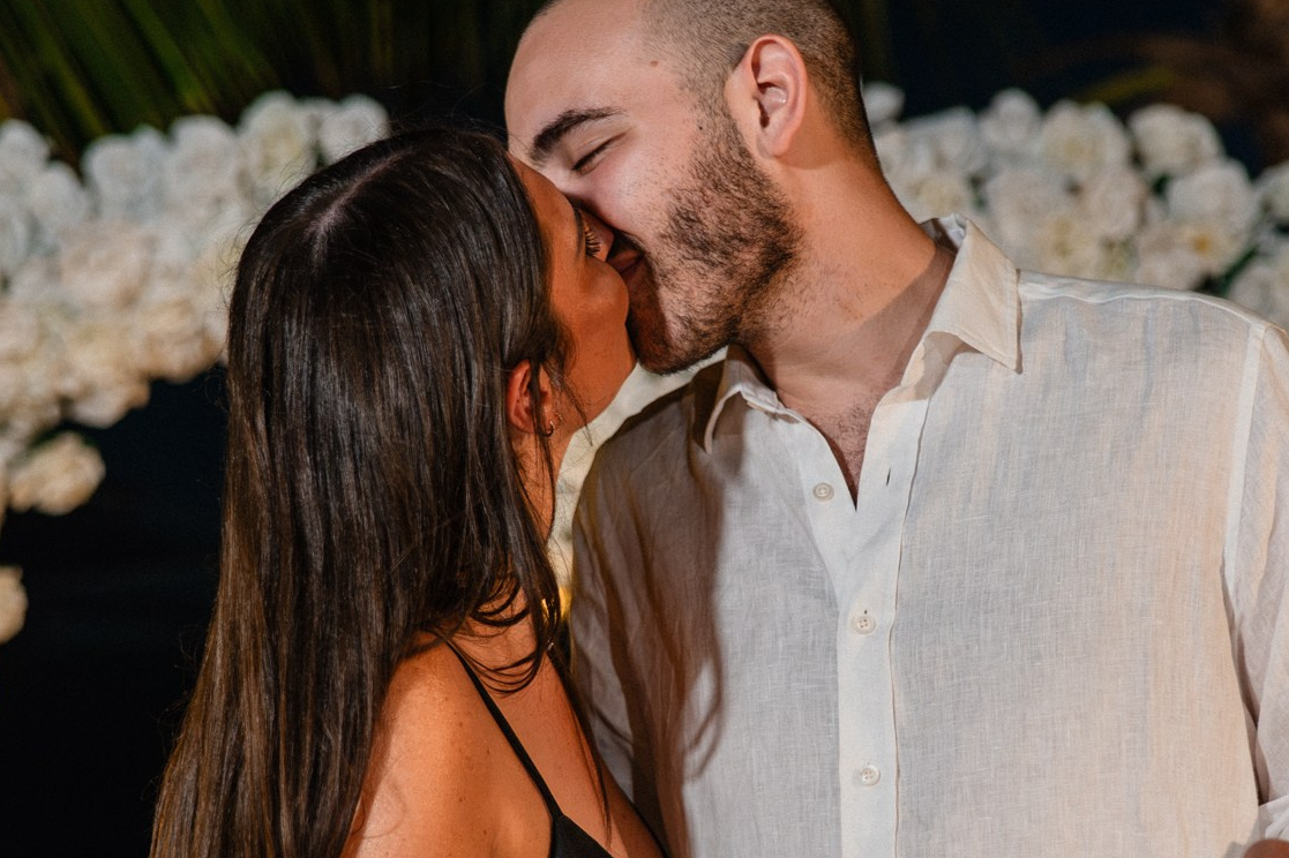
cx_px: 620
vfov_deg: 13.3
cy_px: 561
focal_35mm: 103
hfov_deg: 19.8
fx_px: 3687
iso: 2000
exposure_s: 1/200
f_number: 2.2
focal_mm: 50
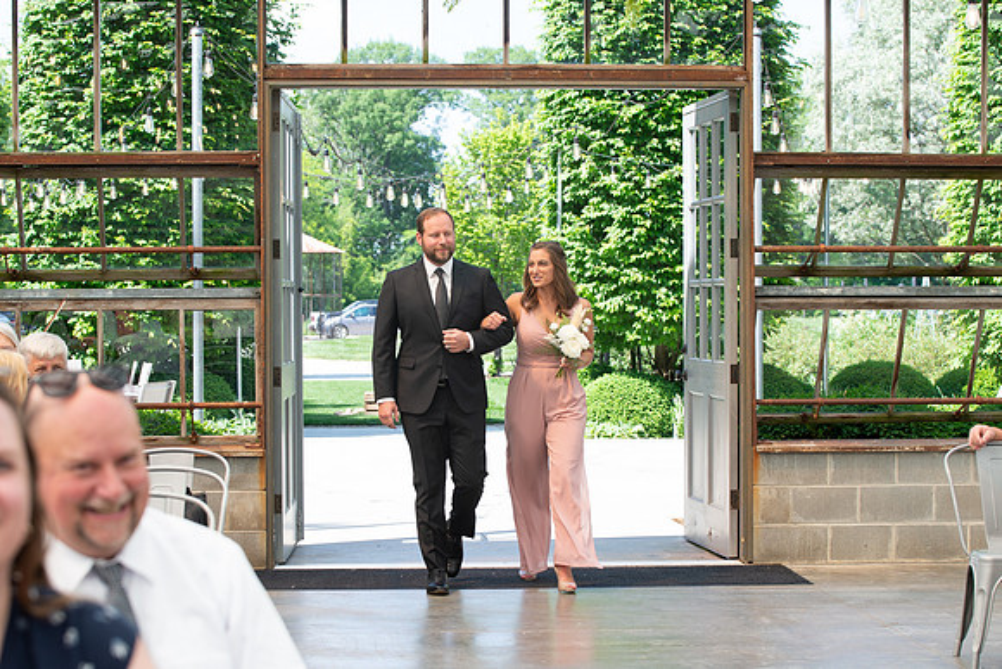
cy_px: 397
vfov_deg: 15.9
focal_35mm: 86
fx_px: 2387
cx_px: 463
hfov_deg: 23.7
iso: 160
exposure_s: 1/250
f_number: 5
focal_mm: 70
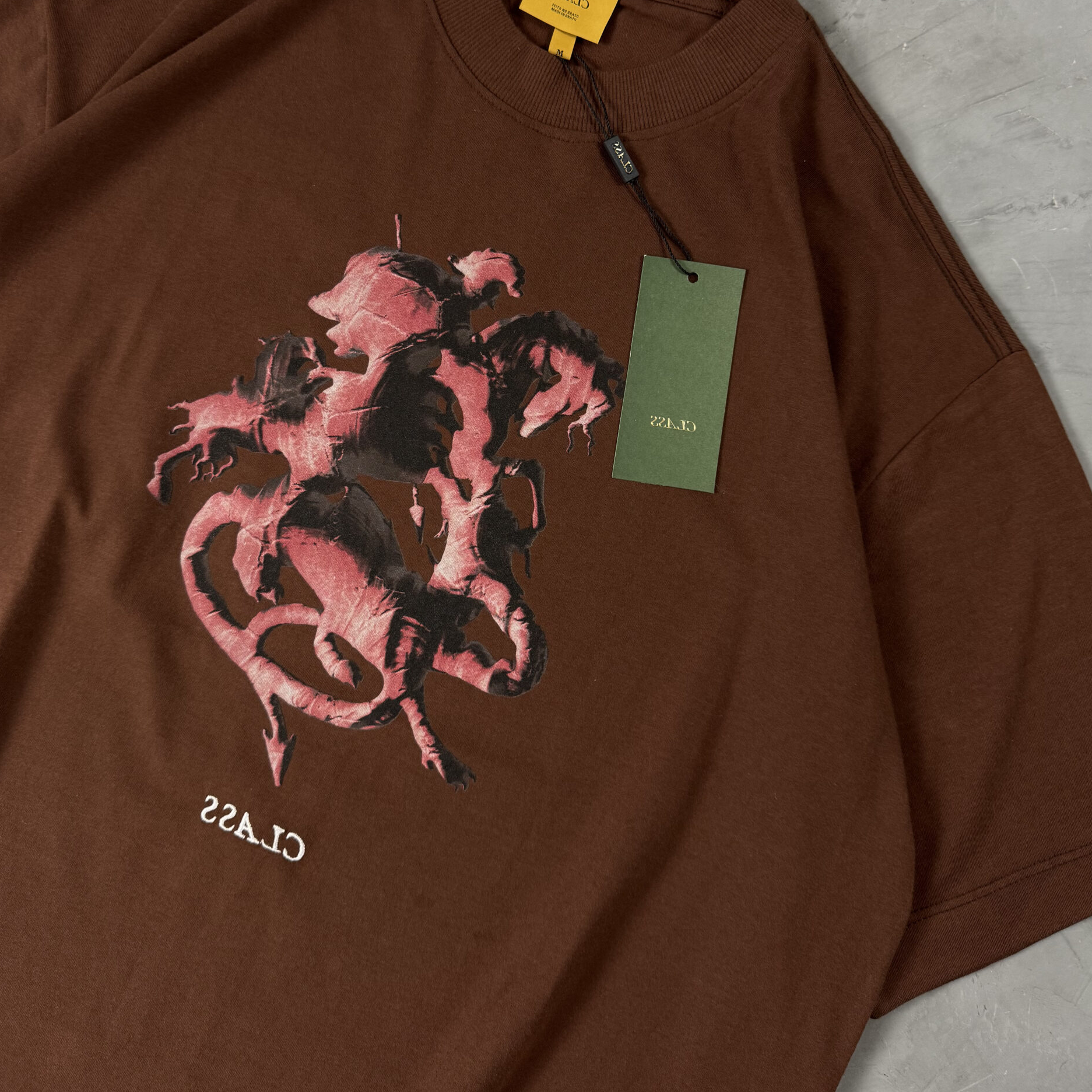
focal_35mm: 29
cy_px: 416
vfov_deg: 55.0
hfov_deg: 55.6
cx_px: 543
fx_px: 1035
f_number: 1.78
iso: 200
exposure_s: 1/60
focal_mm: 6.76
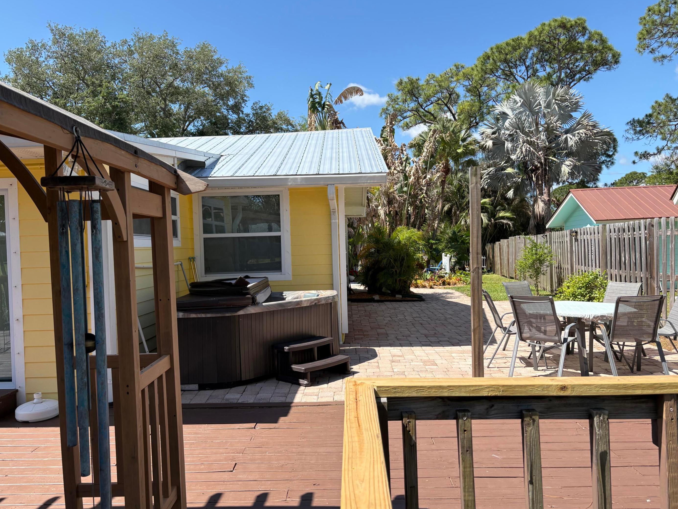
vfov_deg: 51.4
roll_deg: +1.8
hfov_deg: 65.3
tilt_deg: -0.7
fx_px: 529
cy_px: 254
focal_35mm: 27
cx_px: 329
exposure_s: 1/2283
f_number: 1.6
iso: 50
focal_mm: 5.96
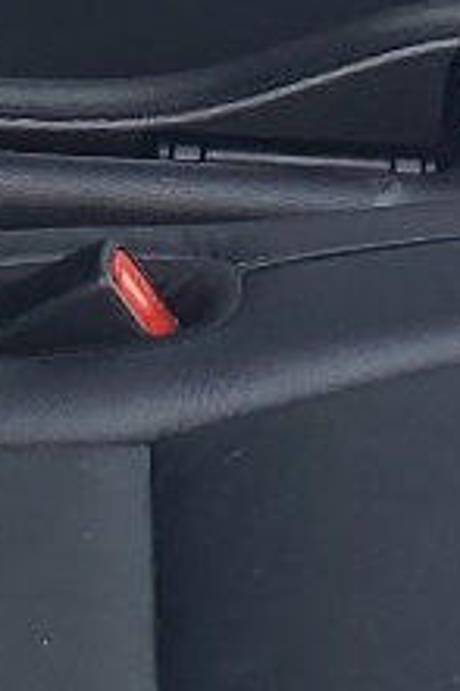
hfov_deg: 7.0
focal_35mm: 196
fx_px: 3762
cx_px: 329
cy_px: -557
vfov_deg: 9.9
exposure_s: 1/120
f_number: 1.5
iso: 66
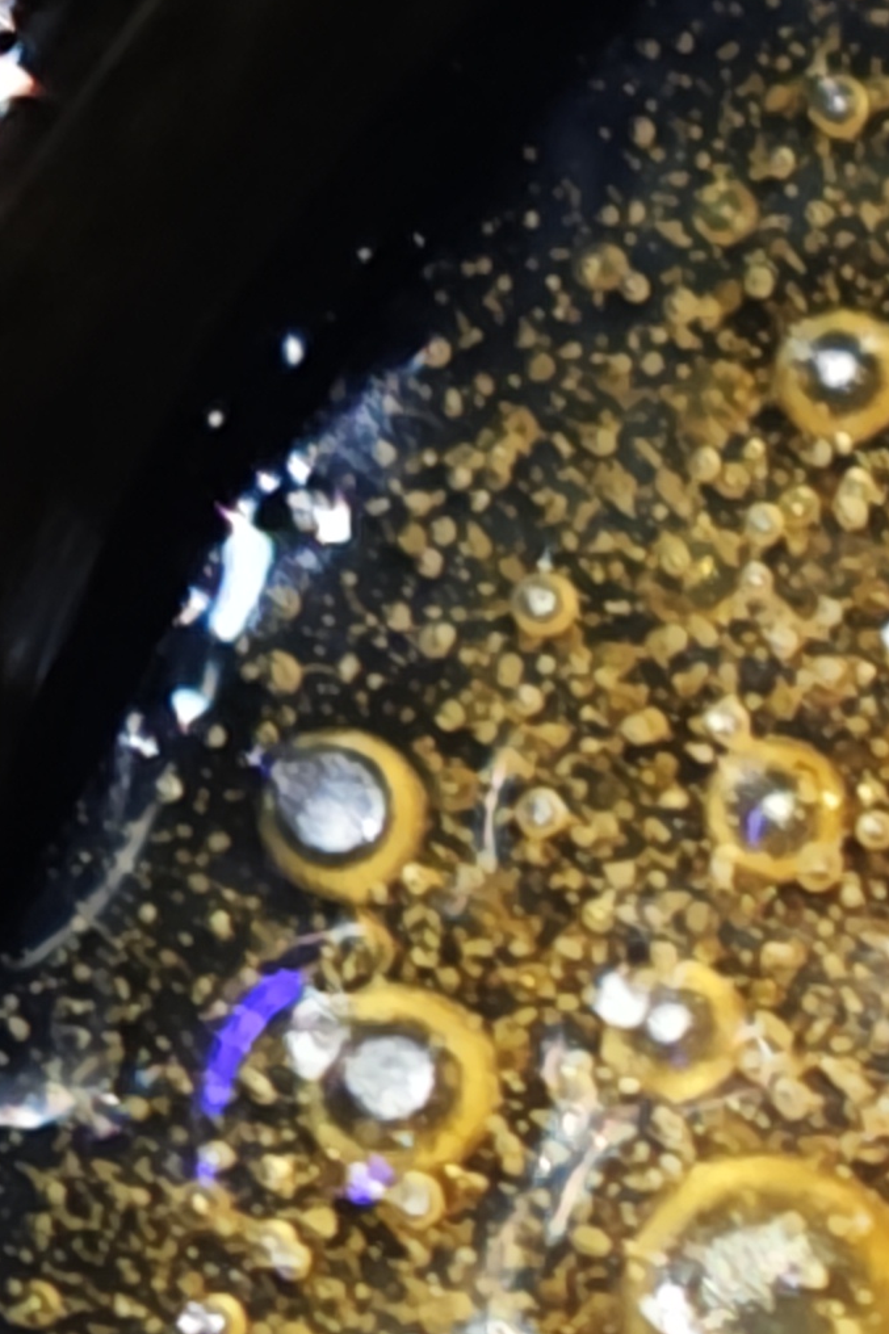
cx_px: 1737
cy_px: 1246
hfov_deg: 2.3
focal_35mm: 587
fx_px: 21749
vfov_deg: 3.5
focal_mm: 11.5
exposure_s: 1/100
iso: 50
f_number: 1.8
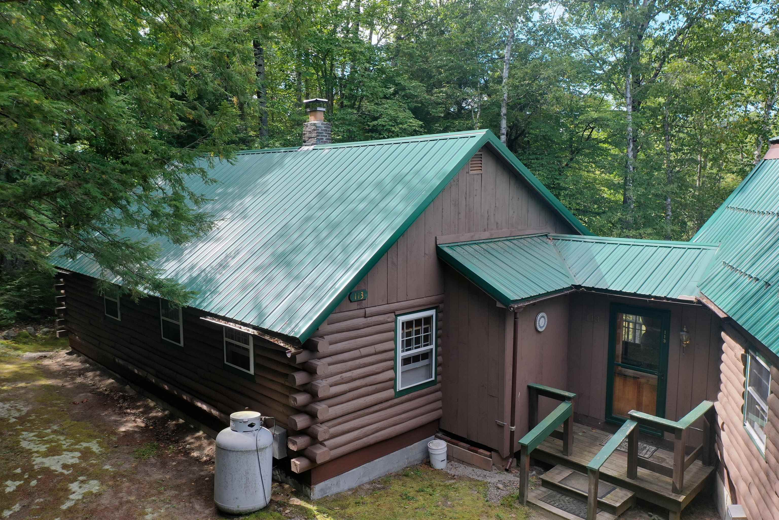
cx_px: 390
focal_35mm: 28
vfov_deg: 46.4
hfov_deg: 65.5
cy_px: 260
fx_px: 606
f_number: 4.5
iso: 100
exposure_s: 1/160
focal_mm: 10.26
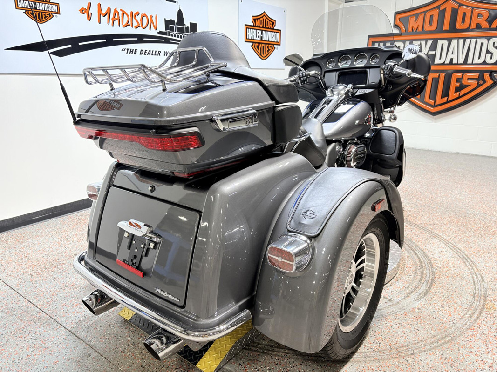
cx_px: 248
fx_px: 373
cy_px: 186
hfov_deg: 67.3
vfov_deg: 53.1
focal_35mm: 26
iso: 100
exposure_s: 1/120
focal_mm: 5.96
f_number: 1.6
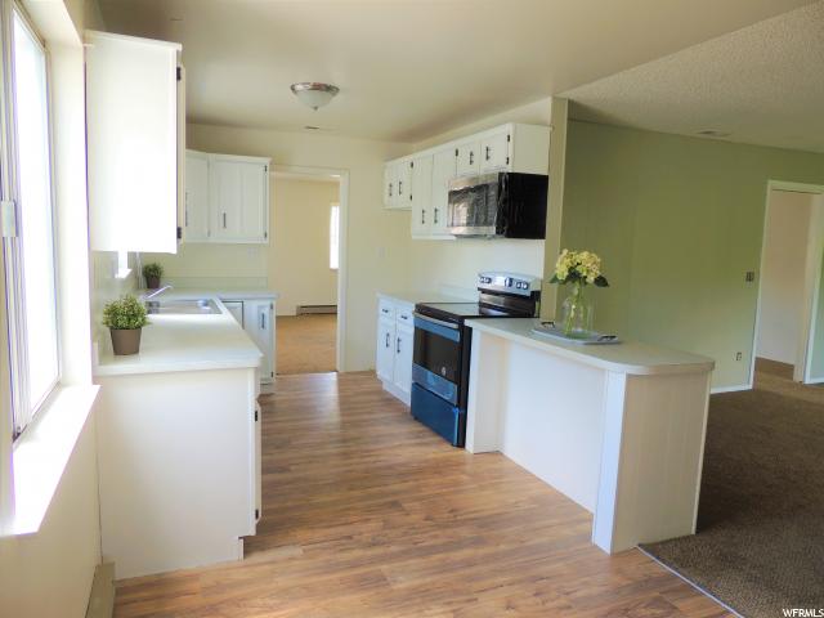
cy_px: 309
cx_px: 412
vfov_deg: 56.8
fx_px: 571
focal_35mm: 24
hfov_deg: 71.6
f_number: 3
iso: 110
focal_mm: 4.3
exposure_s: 1/30
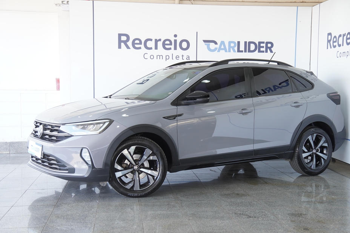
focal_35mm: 53
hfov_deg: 37.5
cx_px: 190
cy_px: 126
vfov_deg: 25.5
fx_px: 515
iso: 200
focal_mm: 32
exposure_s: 1/60
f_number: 3.2
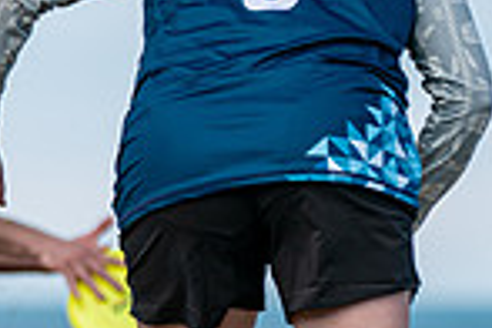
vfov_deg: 2.3
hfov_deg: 3.5
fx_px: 8076
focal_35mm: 591
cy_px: 229
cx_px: -30
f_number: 2.8
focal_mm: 150
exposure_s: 1/3200
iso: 160
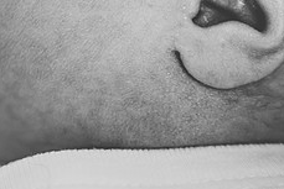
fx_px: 1500
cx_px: 124
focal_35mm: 190
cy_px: 2
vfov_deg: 7.2
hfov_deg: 10.8
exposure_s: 1/160
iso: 500
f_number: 2.8
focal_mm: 75
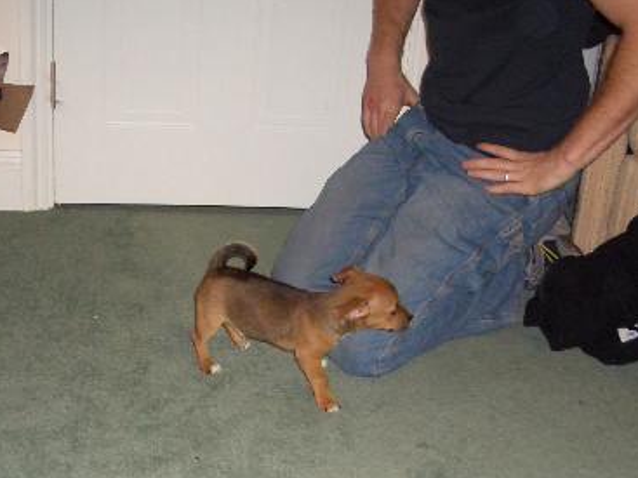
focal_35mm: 61
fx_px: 1124
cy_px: 384
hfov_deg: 31.6
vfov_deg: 23.6
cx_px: 259
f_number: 2.6
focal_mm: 5.8
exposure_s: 1/60
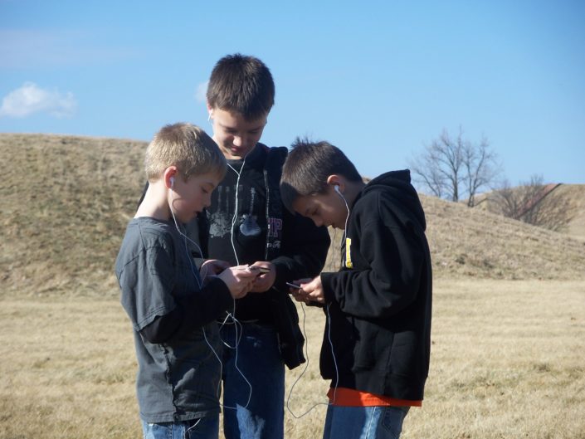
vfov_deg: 13.1
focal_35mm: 113
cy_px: 220
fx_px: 1910
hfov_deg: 17.4
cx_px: 292
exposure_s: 1/640
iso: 64
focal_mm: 23.9
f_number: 3.6
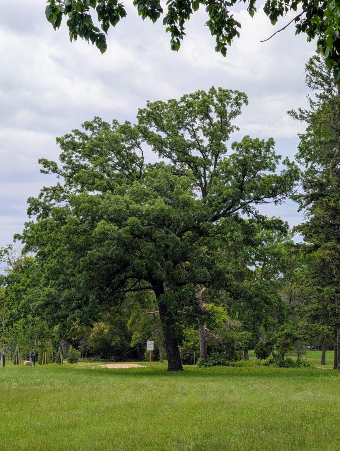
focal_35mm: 110
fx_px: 1437
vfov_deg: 17.9
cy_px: 226
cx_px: 170
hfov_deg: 13.5
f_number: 2.8
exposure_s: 1/1294
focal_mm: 17.91
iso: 47
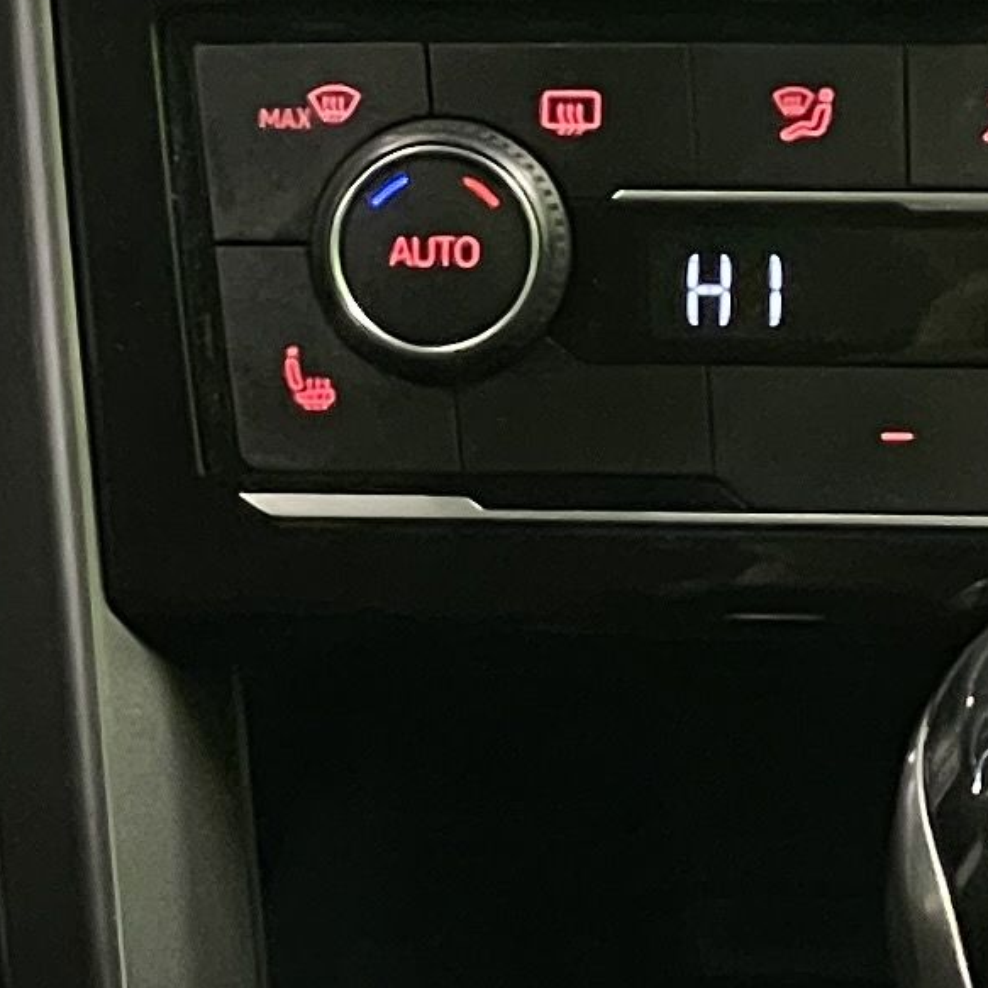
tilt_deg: -23.9
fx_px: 10269
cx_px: 957
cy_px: -339
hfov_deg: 5.5
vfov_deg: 5.5
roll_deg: -0.4
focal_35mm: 318
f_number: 2
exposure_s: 1/33
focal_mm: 6
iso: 800
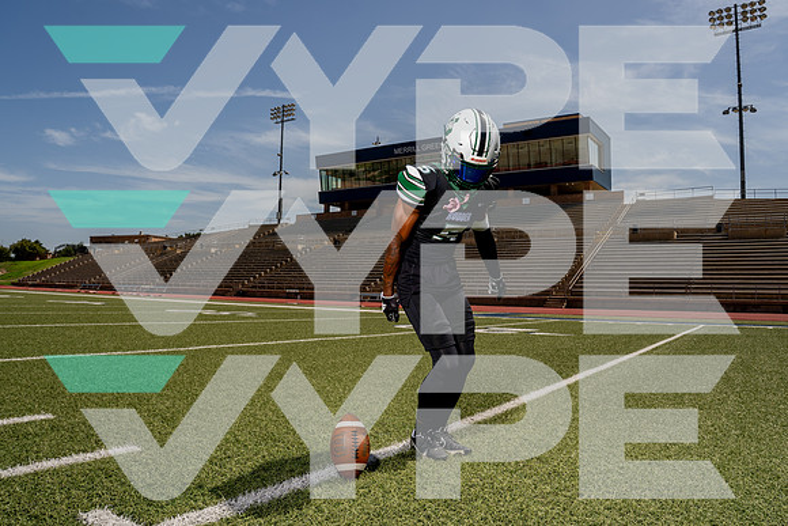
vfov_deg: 49.6
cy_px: 261
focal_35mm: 26
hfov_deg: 69.3
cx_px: 390
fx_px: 570
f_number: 8
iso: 100
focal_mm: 24
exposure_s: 1/250
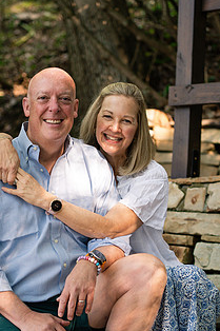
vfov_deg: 16.8
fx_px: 1119
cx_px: 82
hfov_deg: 11.2
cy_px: 216
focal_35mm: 122
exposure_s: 1/400
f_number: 3.2
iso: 500
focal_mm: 85
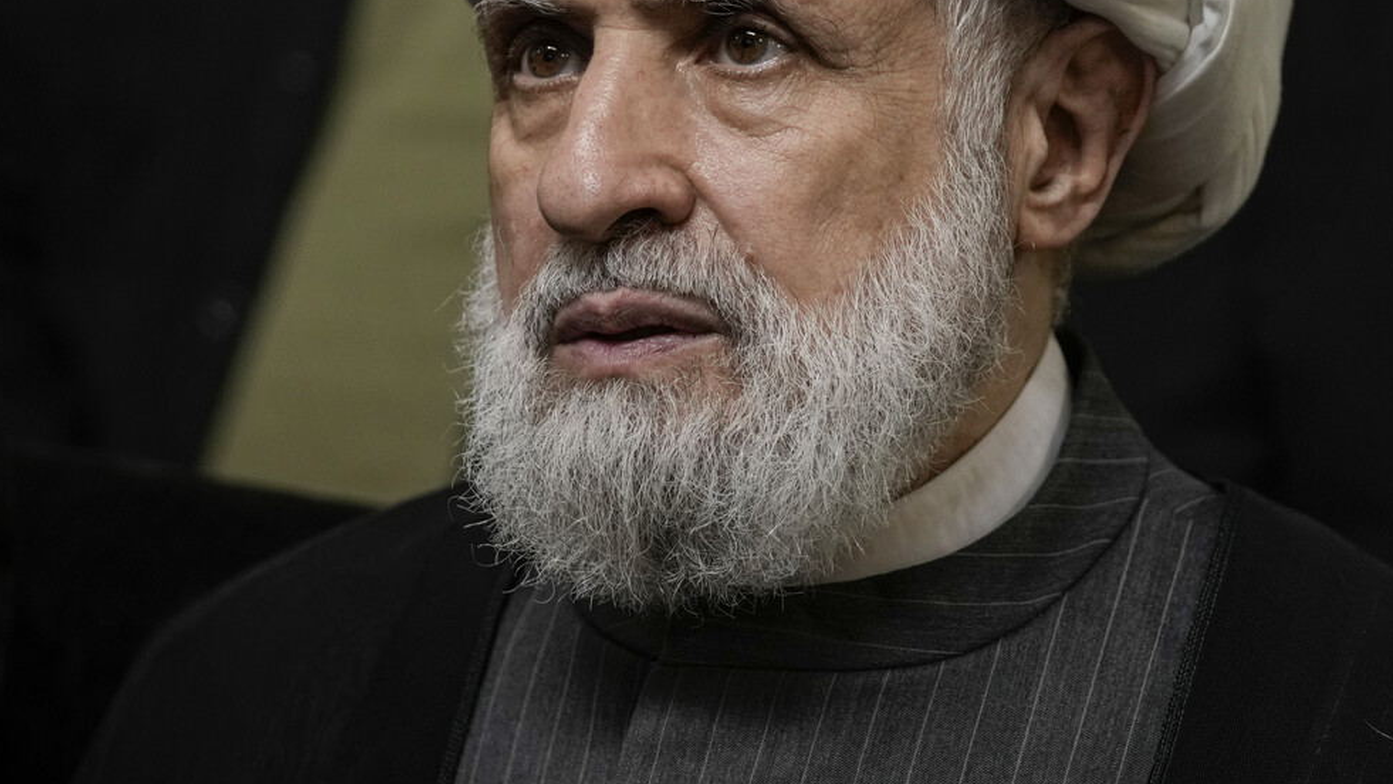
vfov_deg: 5.3
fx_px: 8459
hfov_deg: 9.4
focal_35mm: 229
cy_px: 181
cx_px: 673
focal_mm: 134
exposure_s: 1/125
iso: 1000
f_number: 3.5
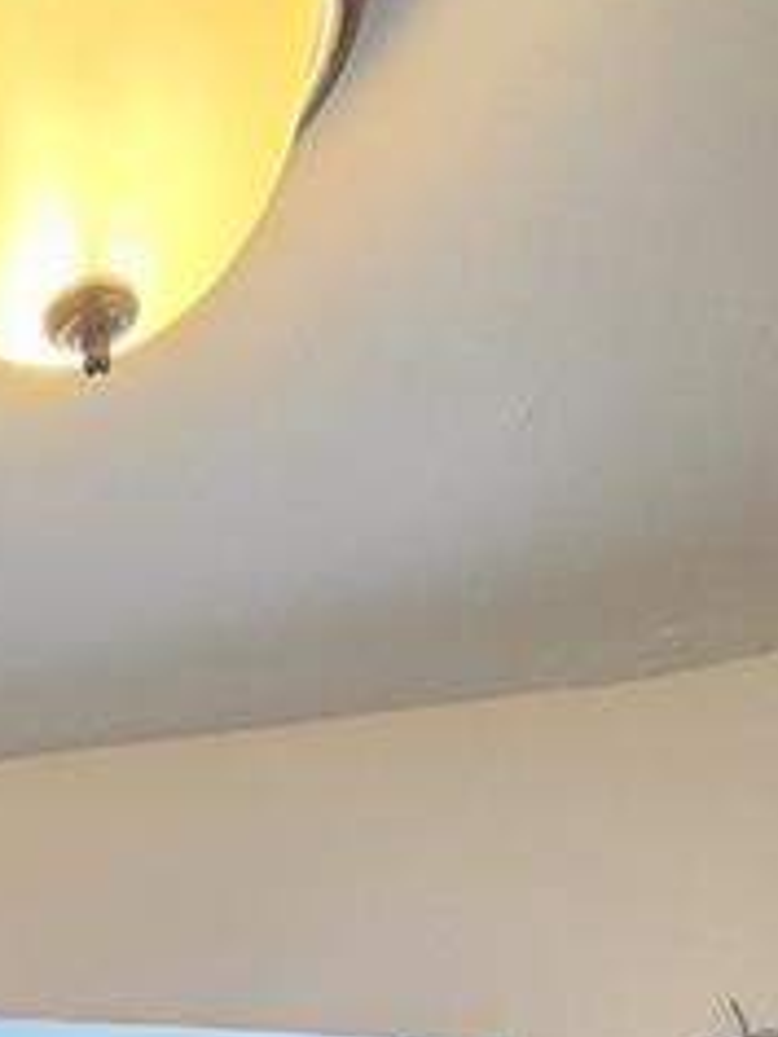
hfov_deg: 21.4
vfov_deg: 16.8
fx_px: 1978
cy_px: 2294
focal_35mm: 66
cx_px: -22
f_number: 2.2
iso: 200
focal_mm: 2.2
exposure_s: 1/60
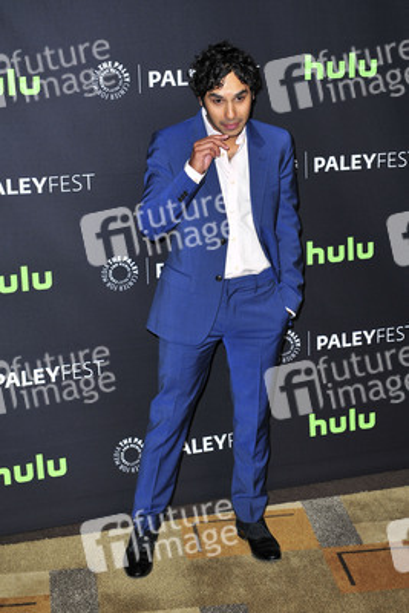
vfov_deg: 28.8
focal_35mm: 70
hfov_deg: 19.5
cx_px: 204
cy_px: 306
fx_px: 1192
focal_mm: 70
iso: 500
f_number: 4.5
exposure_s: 1/320
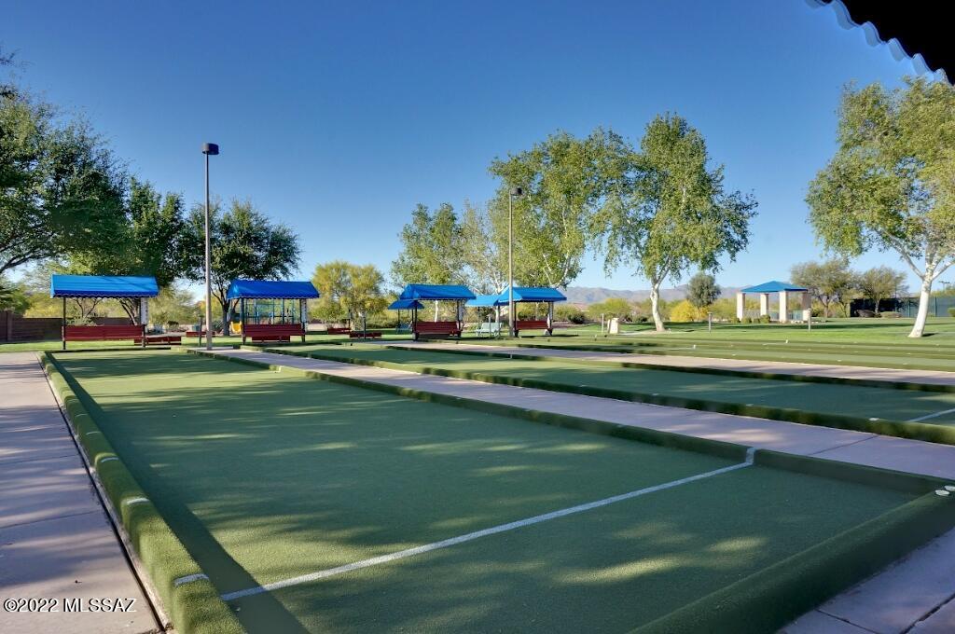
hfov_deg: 73.8
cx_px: 478
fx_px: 636
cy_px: 317
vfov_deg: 53.0
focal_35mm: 24
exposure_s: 1/125
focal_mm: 16
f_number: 16
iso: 400
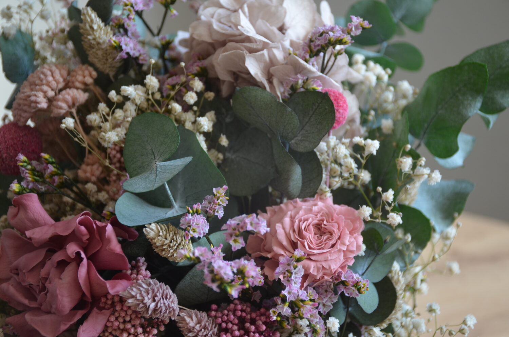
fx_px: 1016
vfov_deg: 18.8
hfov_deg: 28.1
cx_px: 254
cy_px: 168
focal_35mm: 72
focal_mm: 48
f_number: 4.5
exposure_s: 1/60
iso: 400
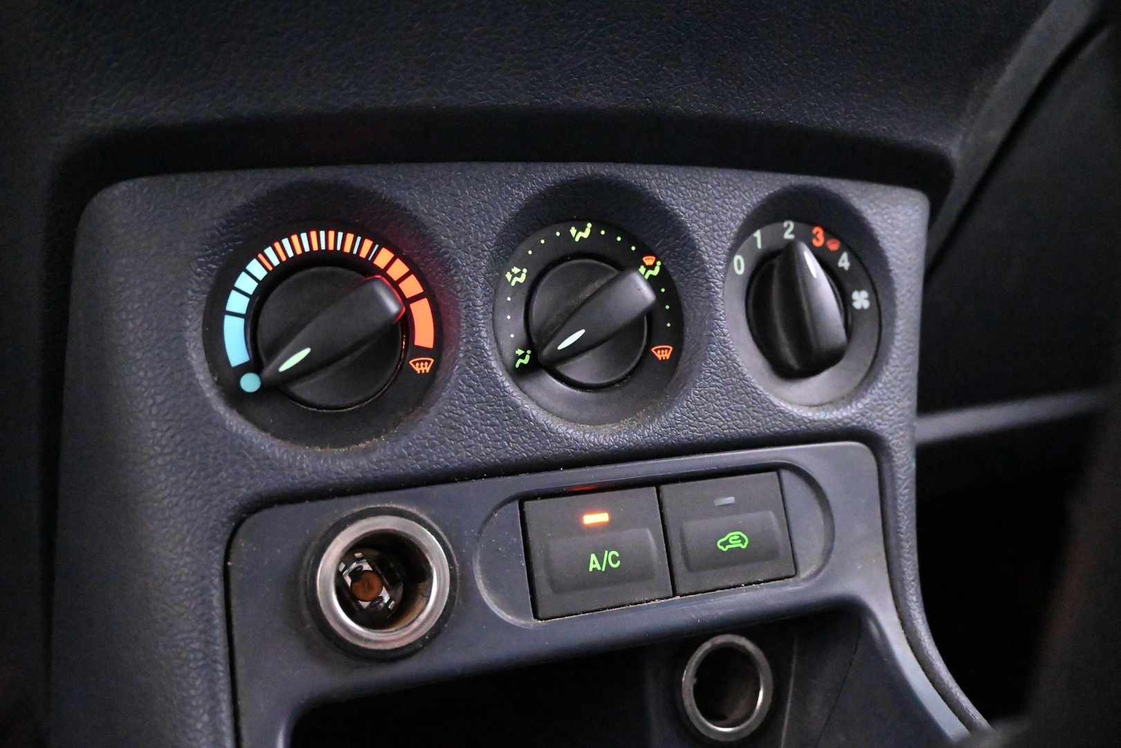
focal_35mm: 32
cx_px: 560
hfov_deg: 59.5
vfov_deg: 41.7
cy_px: 374
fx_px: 981
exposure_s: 1/30
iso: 22800
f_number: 4
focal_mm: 21
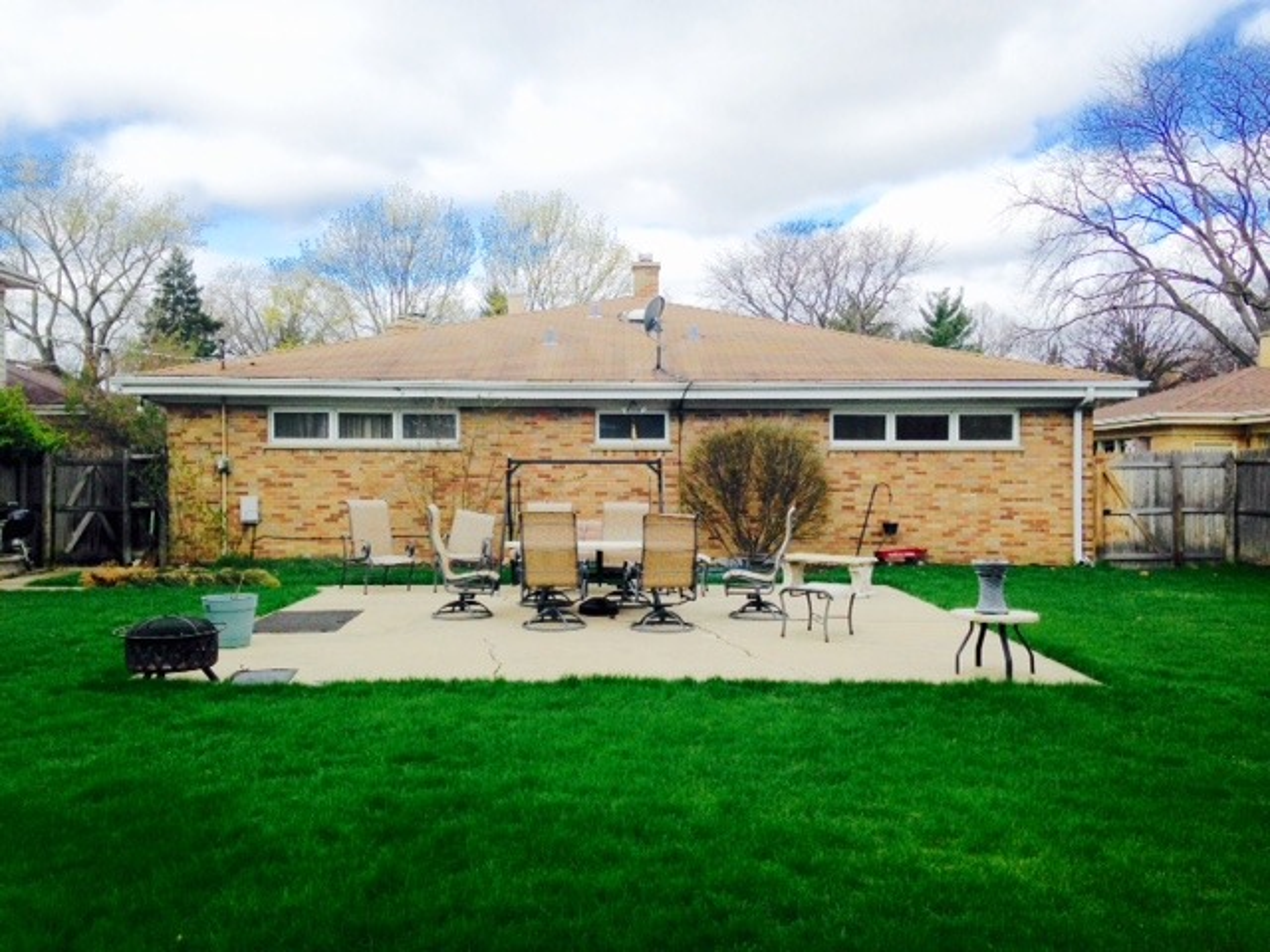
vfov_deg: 42.9
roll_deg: -0.4
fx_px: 1211
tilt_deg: -1.0
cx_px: 635
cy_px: 476
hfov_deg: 55.4
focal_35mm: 33
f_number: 2.4
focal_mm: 4.12
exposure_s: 1/968
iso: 50
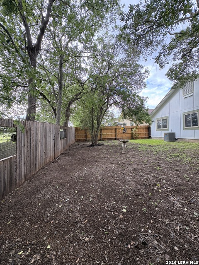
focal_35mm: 14
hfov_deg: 85.7
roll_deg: +2.1
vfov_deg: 102.1
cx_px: 100
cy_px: 132
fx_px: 107
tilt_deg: +0.2
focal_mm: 2.22
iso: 80
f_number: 2.2
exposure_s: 1/133
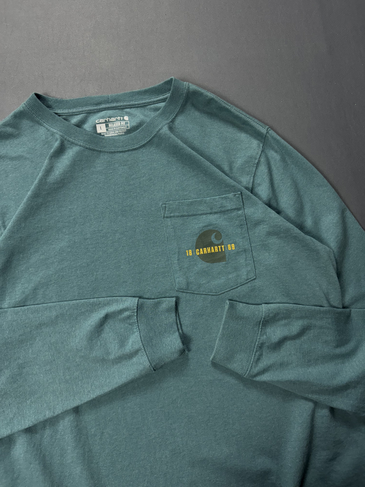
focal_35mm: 24
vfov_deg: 71.6
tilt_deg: -82.7
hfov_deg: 56.8
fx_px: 337
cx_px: 182
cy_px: 244
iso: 200
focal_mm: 6.76
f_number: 1.78
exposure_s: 1/120
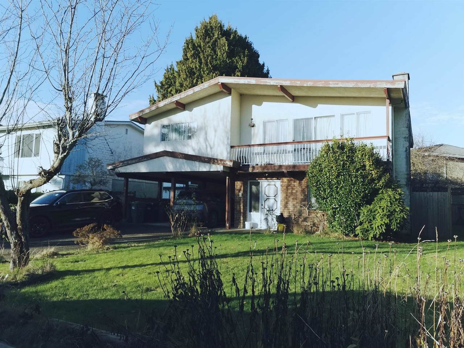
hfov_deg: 65.3
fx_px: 362
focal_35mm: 27
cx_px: 232
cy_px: 174
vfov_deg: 51.4
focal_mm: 5.56
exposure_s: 1/1783
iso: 50
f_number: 1.6
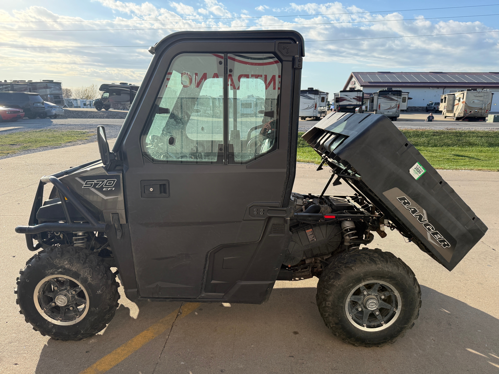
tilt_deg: -13.0
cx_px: 250
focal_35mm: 24
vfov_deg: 56.8
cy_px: 187
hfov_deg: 71.6
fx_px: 346
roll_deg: -0.9
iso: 100
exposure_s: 1/3021
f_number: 1.78
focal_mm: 6.76
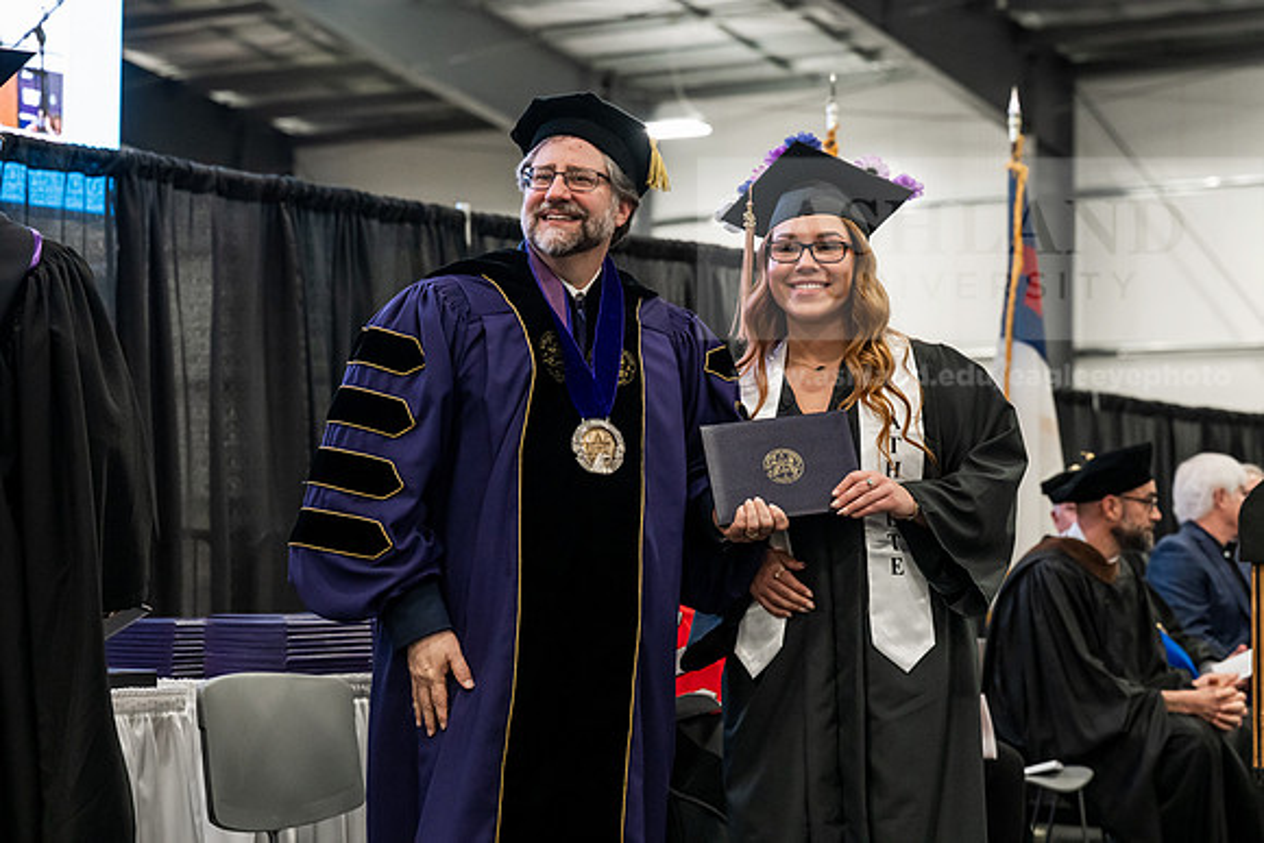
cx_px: 632
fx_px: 2985
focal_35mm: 85
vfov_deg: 16.1
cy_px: 422
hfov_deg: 23.9
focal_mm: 85
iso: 4000
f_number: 4.5
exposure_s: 1/200
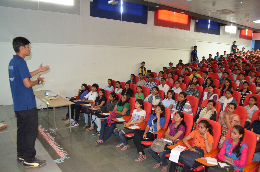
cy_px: 86
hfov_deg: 67.5
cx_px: 130
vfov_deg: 47.7
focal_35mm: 27
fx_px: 195
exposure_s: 1/20
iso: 3200
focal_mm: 18
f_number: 3.5
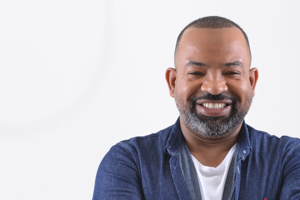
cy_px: 168
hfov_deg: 8.6
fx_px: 2001
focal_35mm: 240
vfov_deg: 5.7
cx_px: 220
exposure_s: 1/125
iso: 100
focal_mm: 120
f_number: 7.1
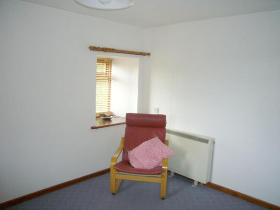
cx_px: 140
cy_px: 105
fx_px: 226
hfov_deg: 63.5
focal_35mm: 28
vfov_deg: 49.7
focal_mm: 4.6
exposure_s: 1/30
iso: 100
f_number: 2.8
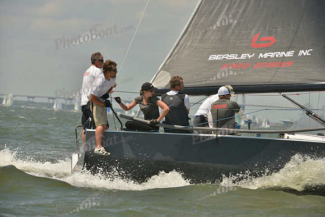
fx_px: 1986
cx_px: 162
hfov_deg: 9.4
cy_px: 108
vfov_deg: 6.2
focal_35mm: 220
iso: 280
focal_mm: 220
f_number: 9
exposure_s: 1/1250
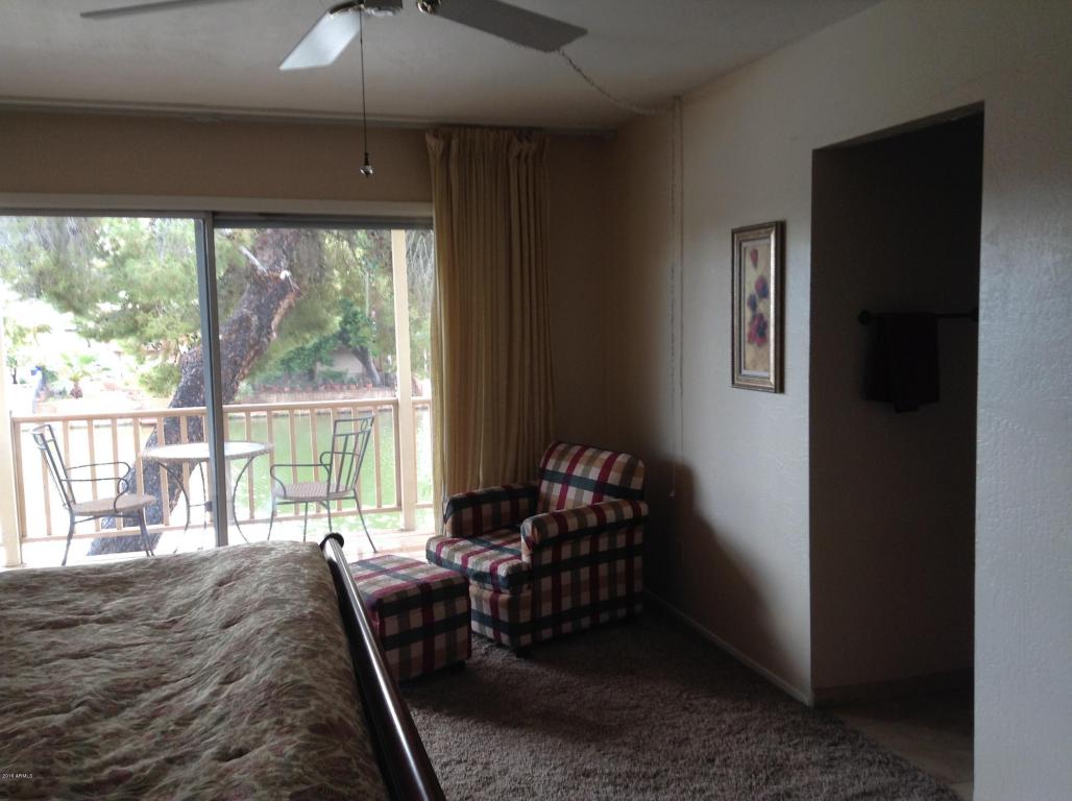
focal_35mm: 33
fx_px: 1021
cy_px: 400
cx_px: 536
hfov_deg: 55.4
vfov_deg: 42.8
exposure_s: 1/24
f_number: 2.4
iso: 25
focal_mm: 3.3
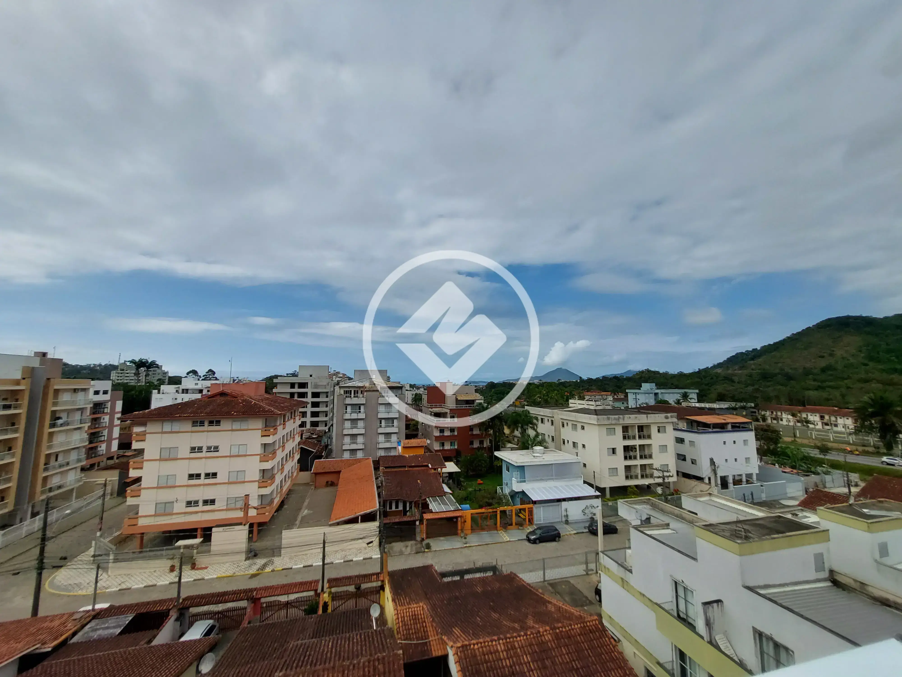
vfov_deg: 89.9
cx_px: 451
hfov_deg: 106.2
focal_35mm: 13
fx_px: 339
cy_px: 338
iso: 40
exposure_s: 1/2322
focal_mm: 1.74
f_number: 2.2
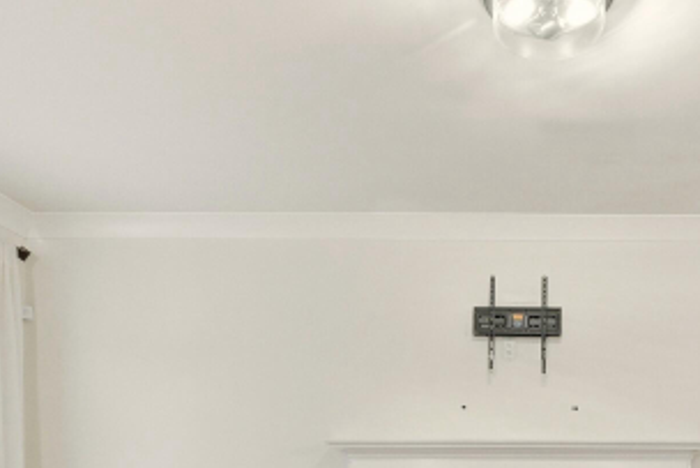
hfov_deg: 50.5
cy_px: 482
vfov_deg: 32.7
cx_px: 493
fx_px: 720
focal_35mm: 37
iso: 400
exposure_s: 1/125
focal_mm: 10
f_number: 9
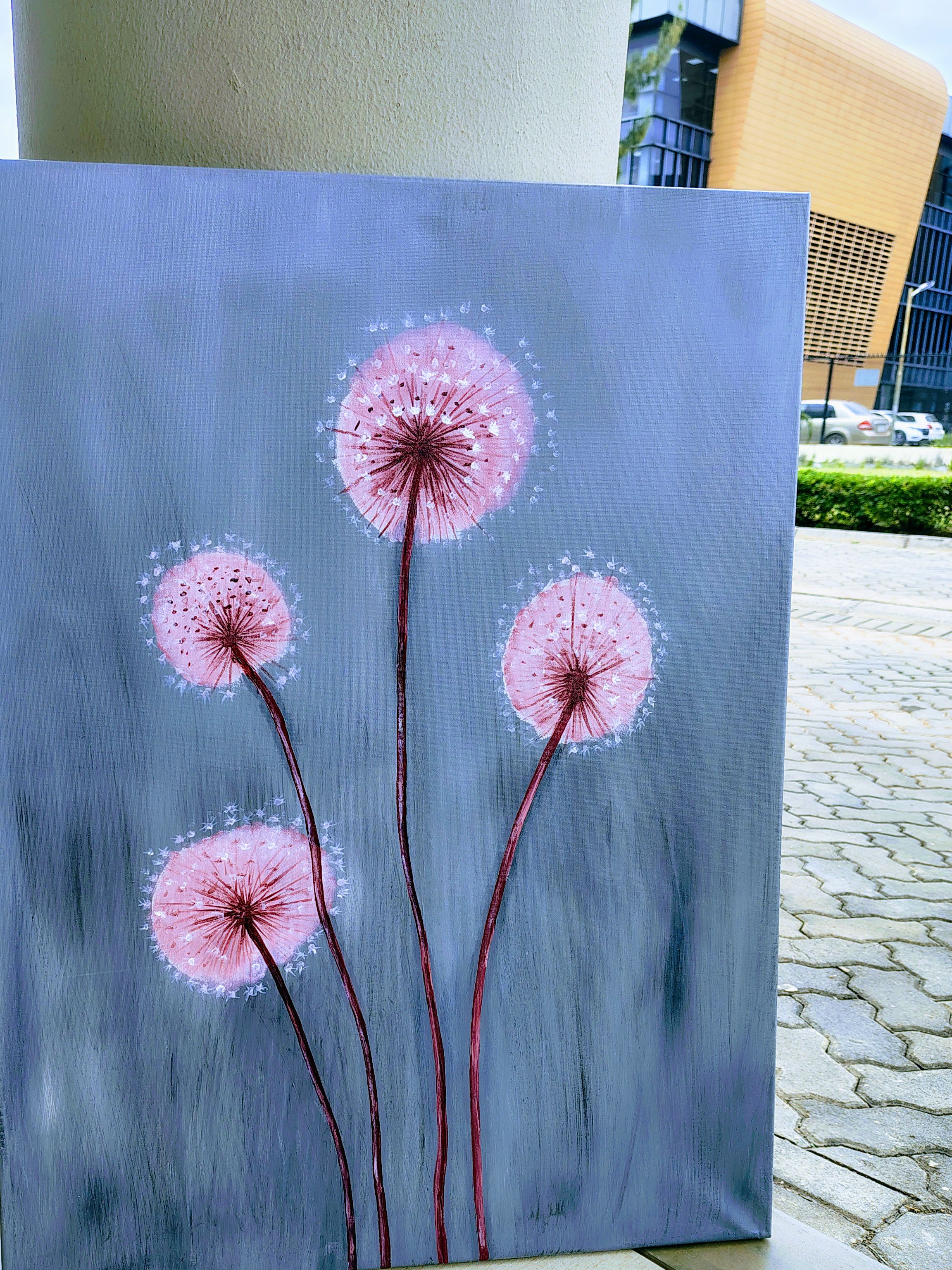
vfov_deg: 56.3
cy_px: 769
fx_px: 1173
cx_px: 344
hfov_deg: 43.7
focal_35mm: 32
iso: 100
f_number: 1.8
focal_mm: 5.56
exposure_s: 1/411
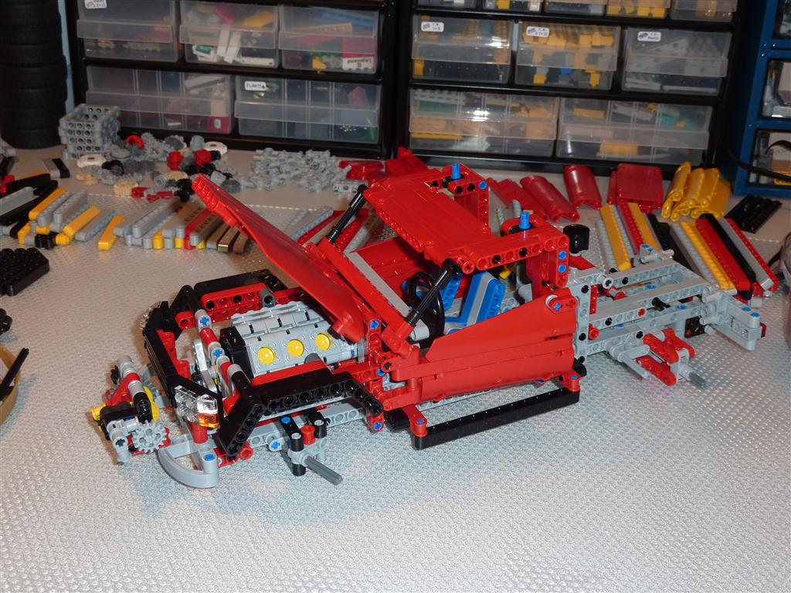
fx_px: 1028
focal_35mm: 45
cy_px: 296
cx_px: 396
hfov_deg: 42.1
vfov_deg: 32.2
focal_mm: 7.3
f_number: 3.7
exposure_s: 1/30
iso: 100
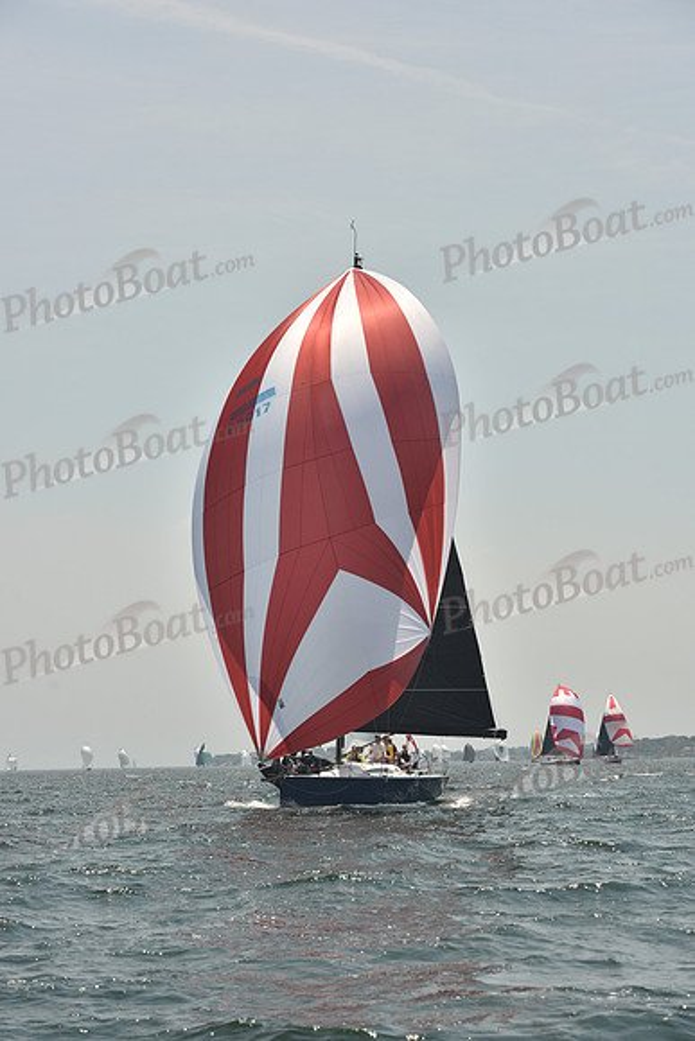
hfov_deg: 14.9
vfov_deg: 22.1
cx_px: 348
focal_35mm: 92
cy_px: 520
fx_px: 2662
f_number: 7.1
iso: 250
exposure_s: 1/640
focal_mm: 92
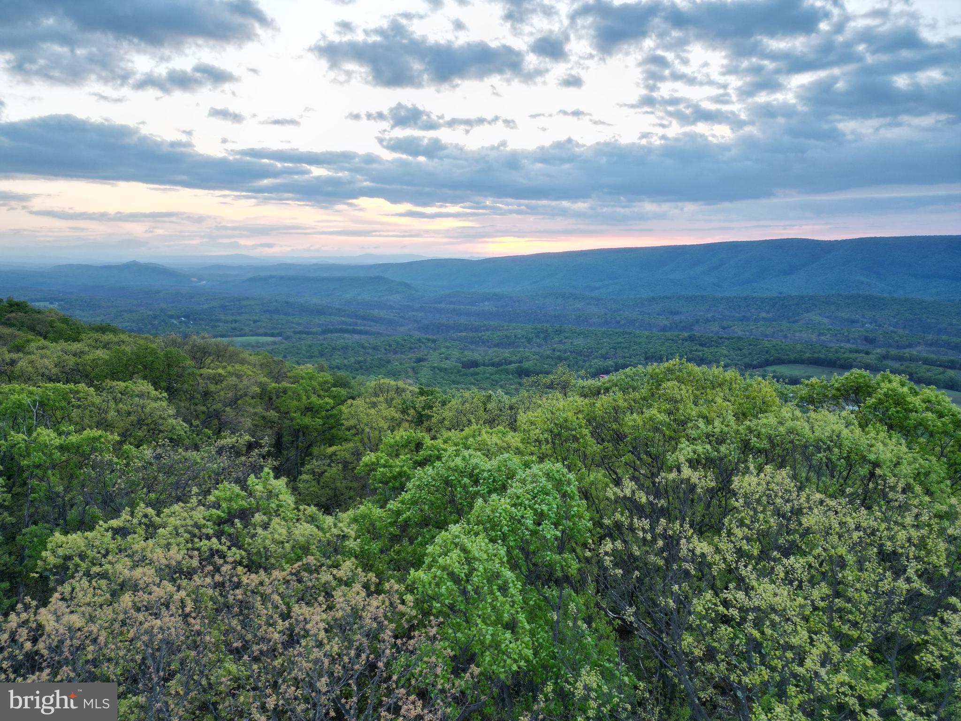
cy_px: 360
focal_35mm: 24
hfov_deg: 71.6
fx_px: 666
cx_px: 480
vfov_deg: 56.8
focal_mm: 6.72
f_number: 1.7
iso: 100
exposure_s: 1/200
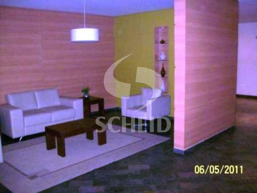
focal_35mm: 36
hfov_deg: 51.4
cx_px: 128
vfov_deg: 39.7
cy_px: 96
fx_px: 267
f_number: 2.7
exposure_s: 1/64
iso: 200
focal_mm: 6
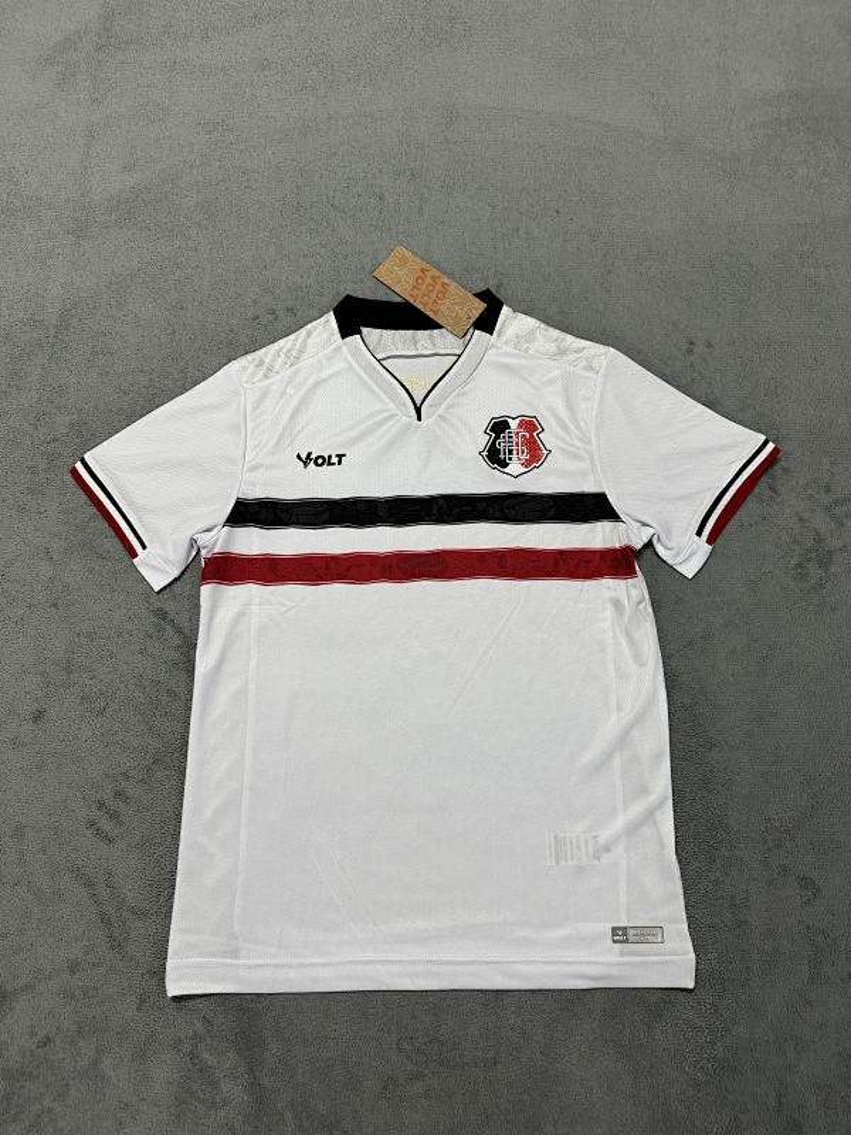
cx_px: 426
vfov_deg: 71.6
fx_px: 787
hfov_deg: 56.8
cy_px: 568
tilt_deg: -78.7
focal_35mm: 24
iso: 160
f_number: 1.78
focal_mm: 6.76
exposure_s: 1/100
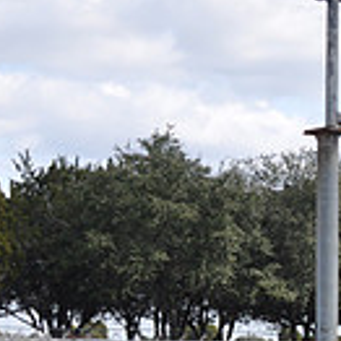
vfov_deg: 11.4
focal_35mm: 152
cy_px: 348
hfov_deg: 10.8
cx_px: 593
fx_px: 1693
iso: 400
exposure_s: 1/1250
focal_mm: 27
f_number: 4.5
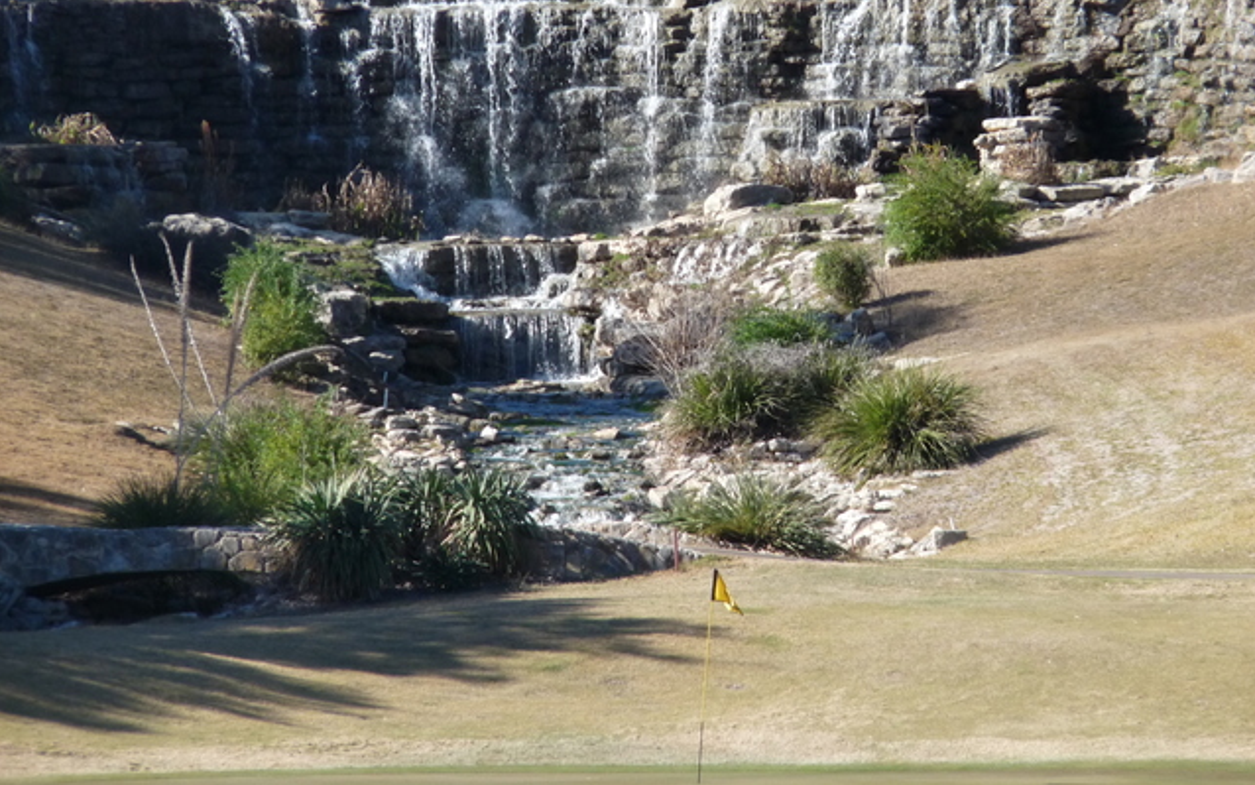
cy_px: 443
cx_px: 628
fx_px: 14265
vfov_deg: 3.2
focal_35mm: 417
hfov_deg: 5.0
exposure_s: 1/500
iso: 200
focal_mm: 69.7
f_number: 5.6
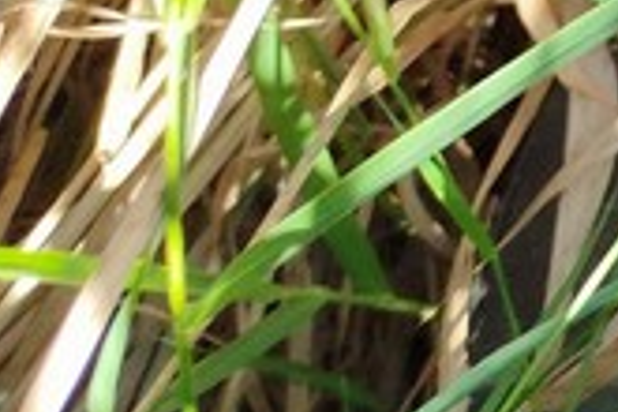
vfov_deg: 9.9
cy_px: -573
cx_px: 1420
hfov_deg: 13.2
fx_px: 2077
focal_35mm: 121
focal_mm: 5.31
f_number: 1.7
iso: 50
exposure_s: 1/105
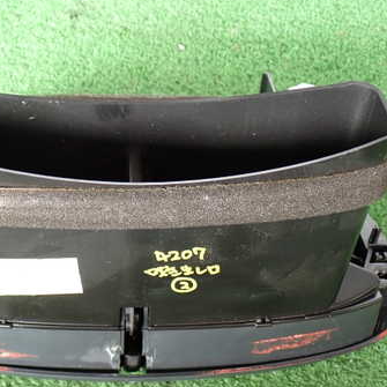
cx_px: 106
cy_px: 206
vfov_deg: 30.0
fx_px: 721
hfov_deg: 29.7
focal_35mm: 57
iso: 200
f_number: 2.5
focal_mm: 6.37
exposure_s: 1/50
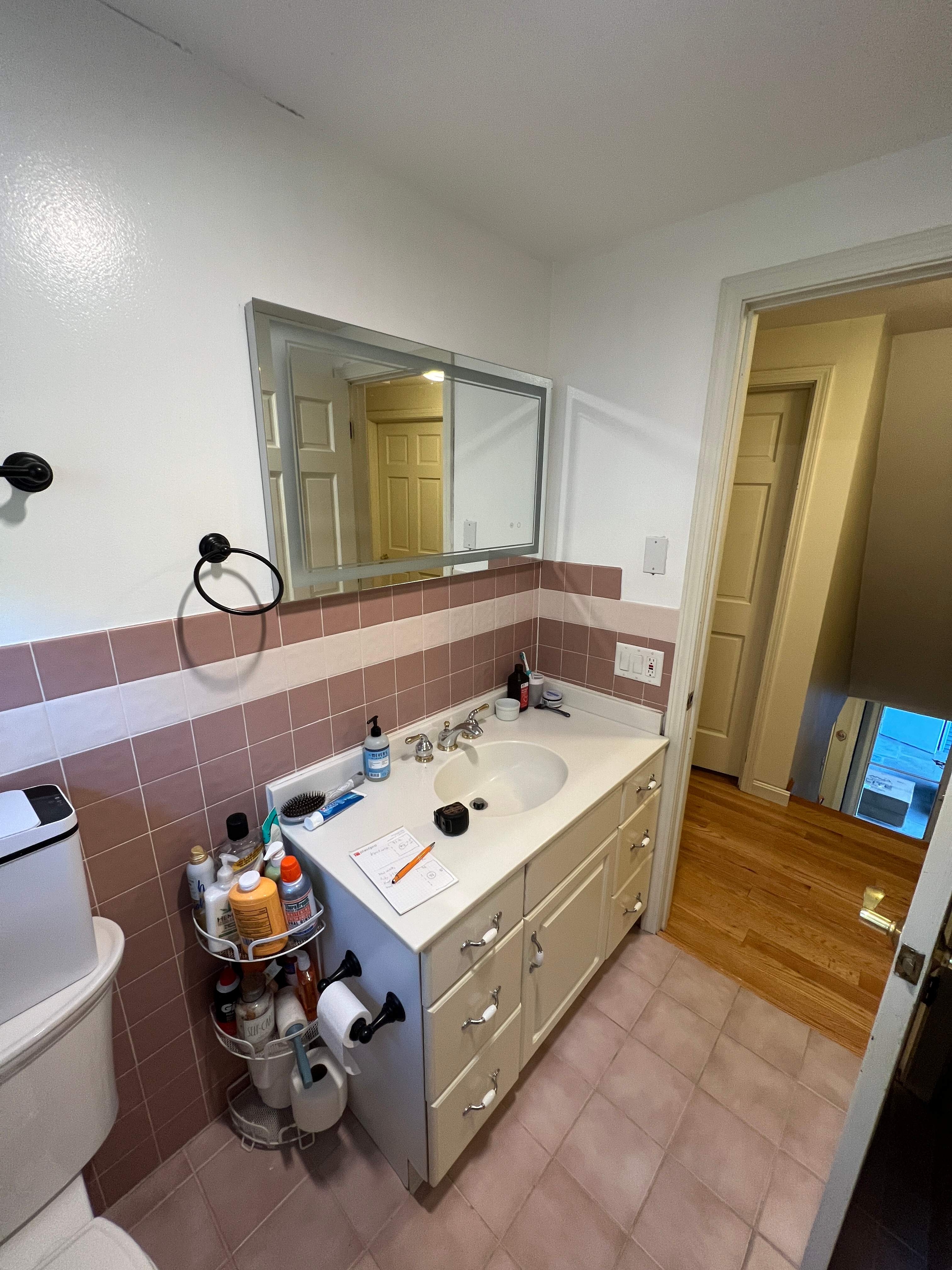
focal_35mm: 13
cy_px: 635
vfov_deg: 106.2
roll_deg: -0.7
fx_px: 477
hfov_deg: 89.9
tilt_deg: -15.1
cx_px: 476
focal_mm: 1.57
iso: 160
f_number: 1.8
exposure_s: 1/60
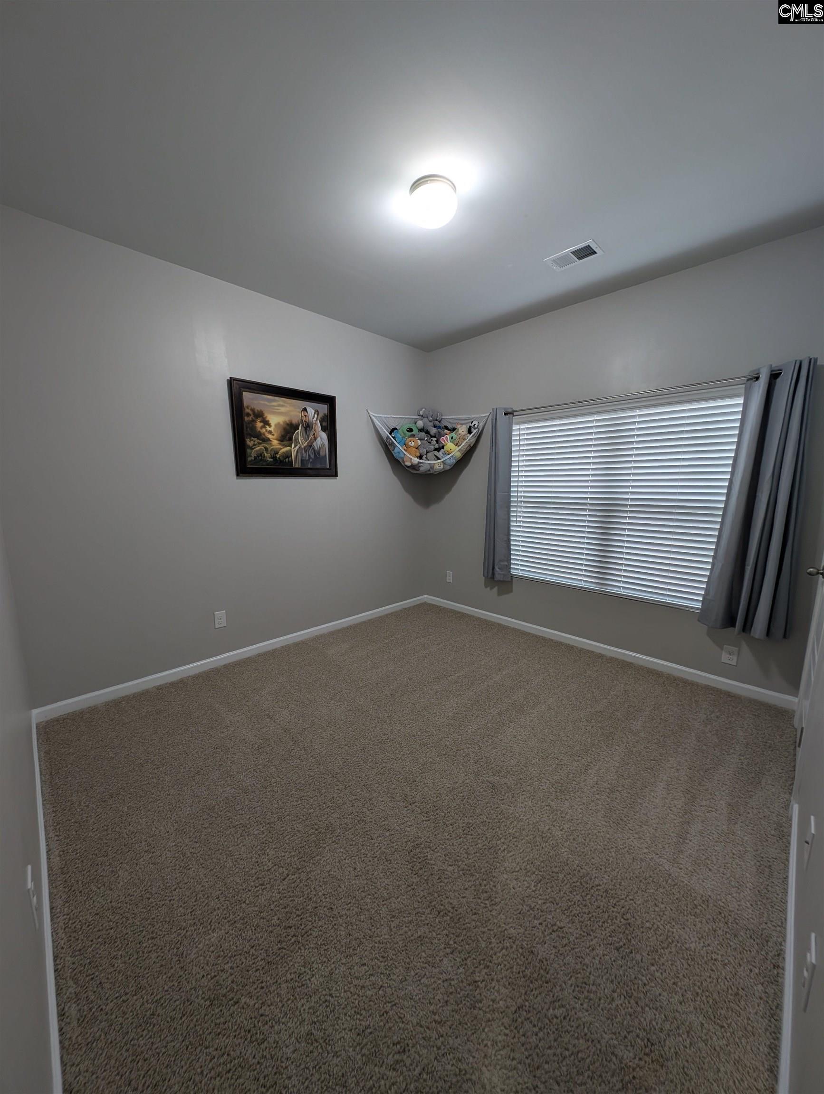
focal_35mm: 12
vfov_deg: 110.5
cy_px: 547
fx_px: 380
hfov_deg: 94.6
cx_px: 412
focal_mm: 2.23
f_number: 1.95
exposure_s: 1/40
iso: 43
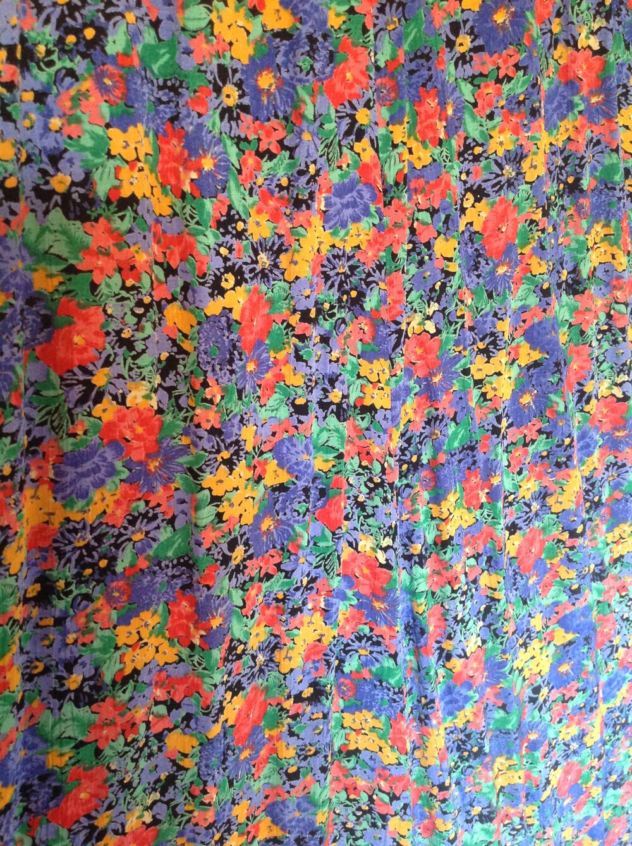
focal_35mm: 35
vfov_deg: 52.7
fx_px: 854
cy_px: 423
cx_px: 316
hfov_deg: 40.6
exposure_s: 1/15
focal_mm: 4.28
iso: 320
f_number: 2.4
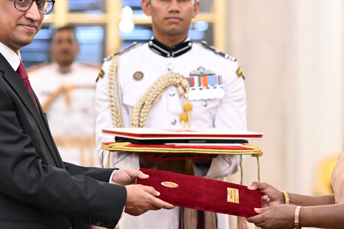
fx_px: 1338
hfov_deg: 14.6
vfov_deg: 9.8
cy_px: 128
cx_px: 205
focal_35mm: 140
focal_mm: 85
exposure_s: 1/200
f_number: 2
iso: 2500
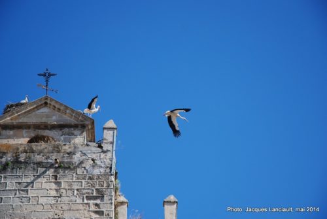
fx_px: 955
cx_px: 164
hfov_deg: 19.4
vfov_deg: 13.1
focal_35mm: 105
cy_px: 110
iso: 200
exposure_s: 1/800
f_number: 4.5
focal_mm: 70
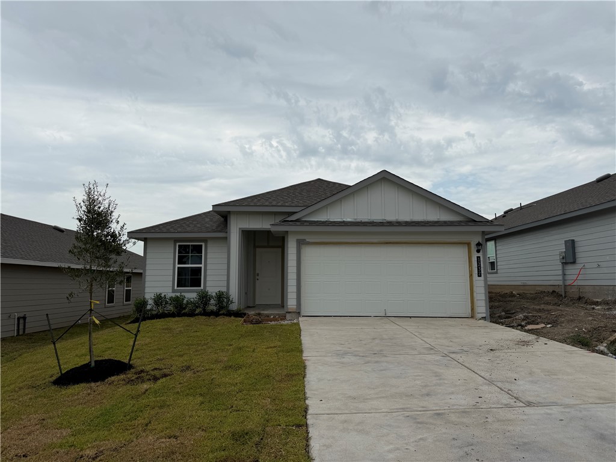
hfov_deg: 71.6
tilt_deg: +5.8
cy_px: 231
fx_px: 427
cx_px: 308
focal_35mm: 24
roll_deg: +0.4
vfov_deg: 56.8
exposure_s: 1/6173
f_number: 1.78
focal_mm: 6.76
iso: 80
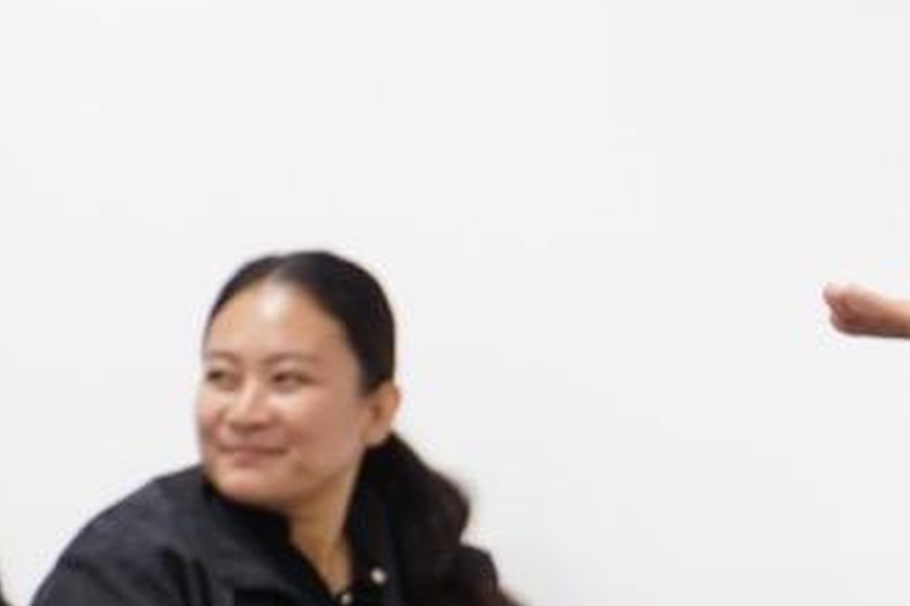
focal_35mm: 271
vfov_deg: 5.1
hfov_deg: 7.5
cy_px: 155
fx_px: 6847
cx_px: 1329
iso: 1600
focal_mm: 69
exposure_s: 1/200
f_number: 2.8
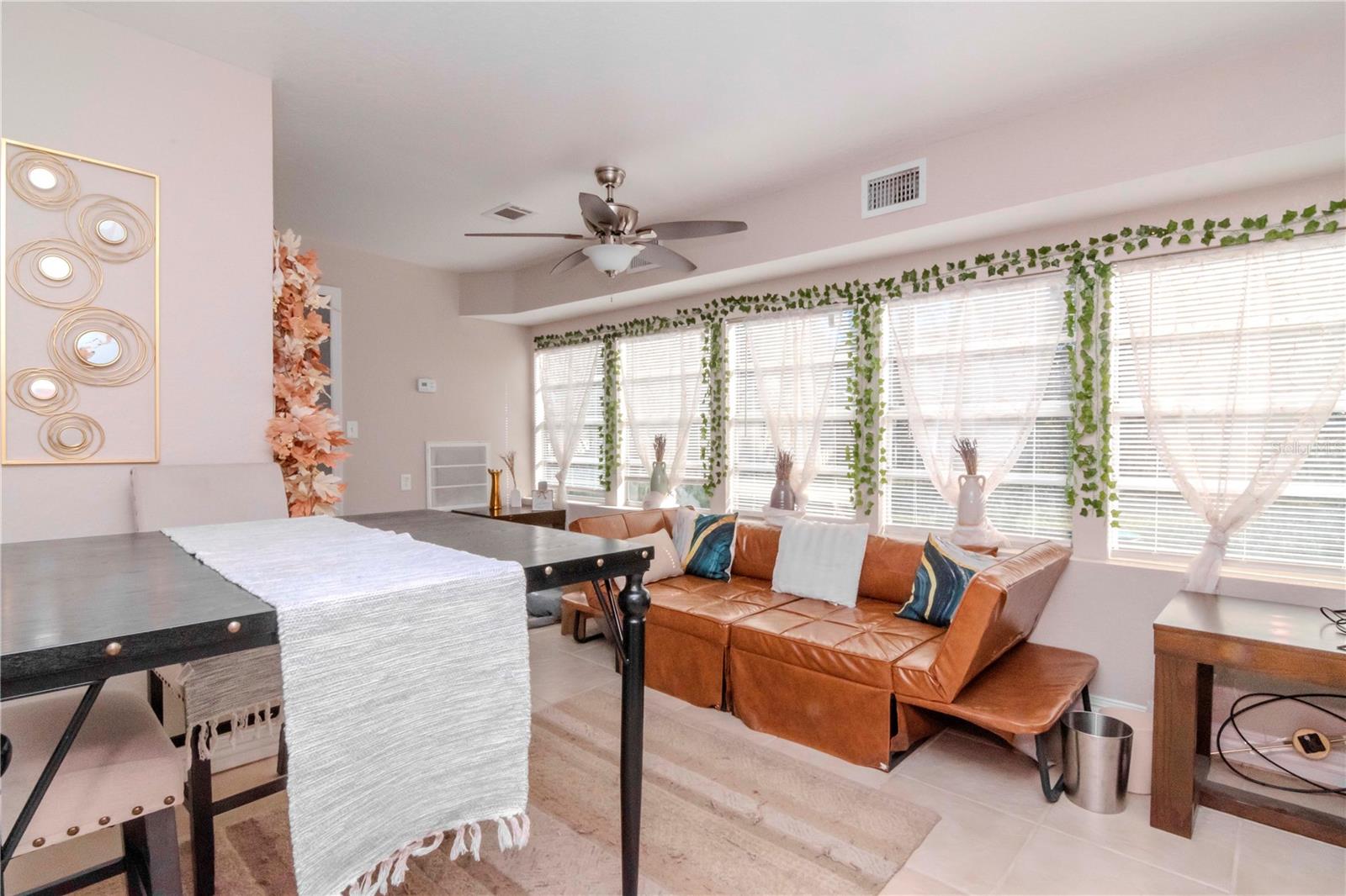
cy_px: 448
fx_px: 617
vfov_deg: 72.0
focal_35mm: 16
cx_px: 673
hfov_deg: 95.0
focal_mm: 11
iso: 1000
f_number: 22
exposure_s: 1/160
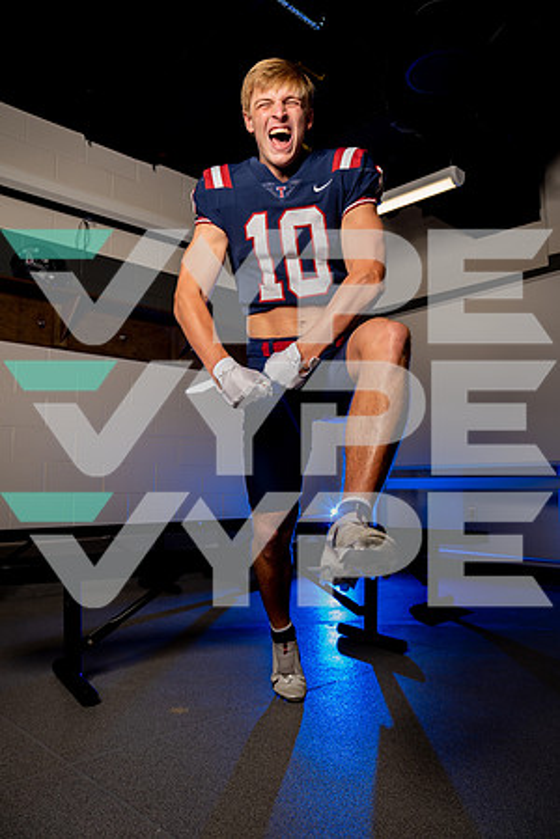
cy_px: 420
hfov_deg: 46.4
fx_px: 653
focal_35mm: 28
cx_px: 280
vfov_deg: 65.5
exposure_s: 1/250
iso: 160
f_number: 6.3
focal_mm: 28
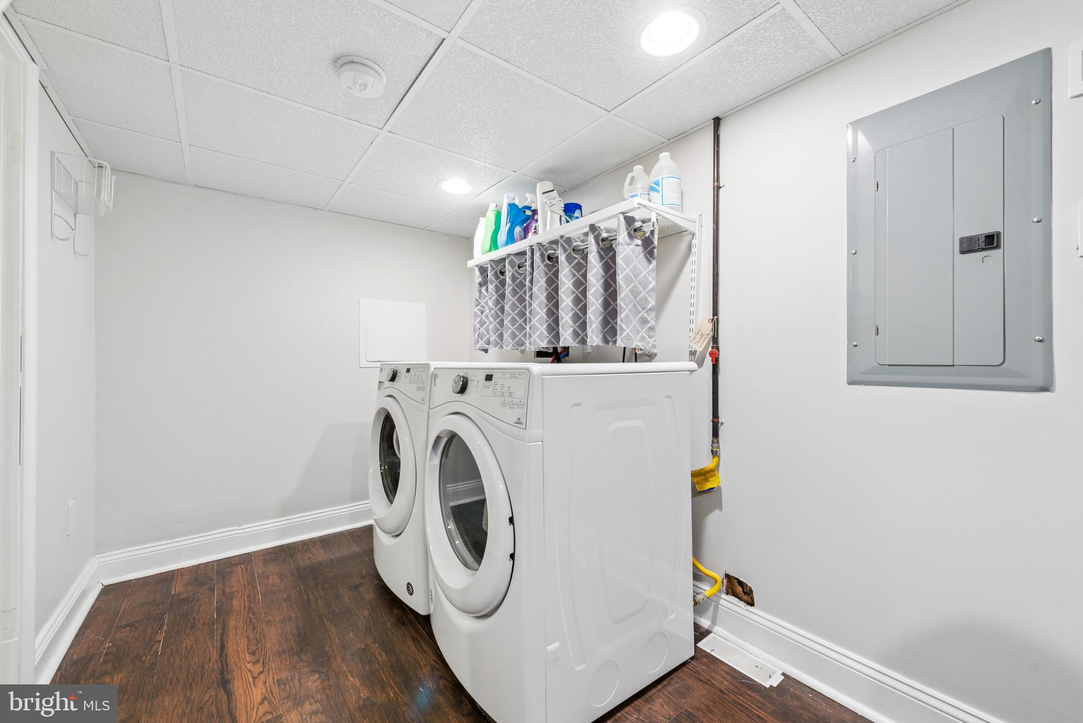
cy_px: 362
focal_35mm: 14
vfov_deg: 81.3
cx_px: 542
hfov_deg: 104.2
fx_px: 421
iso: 250
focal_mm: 14
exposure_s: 1/5
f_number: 9
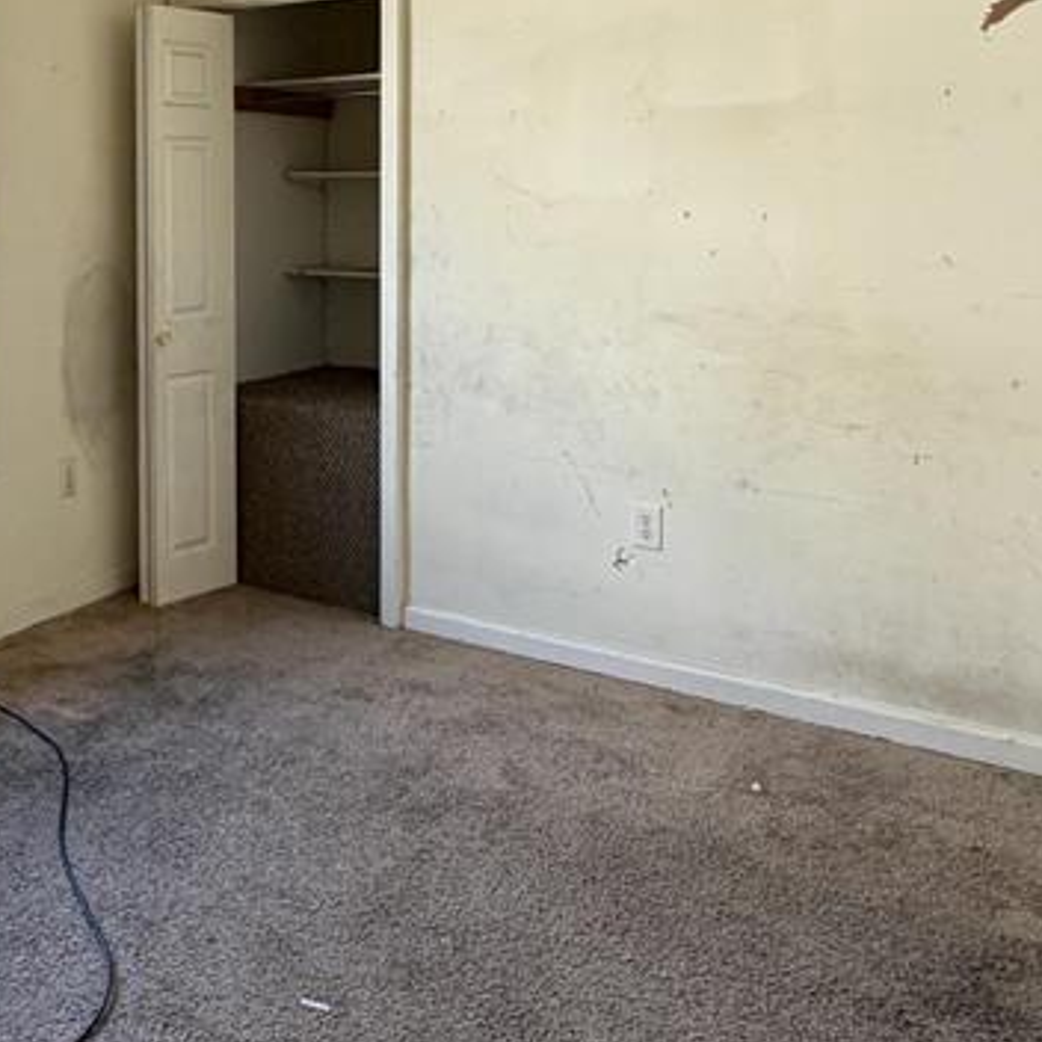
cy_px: 252
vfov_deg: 44.4
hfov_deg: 43.7
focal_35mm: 36
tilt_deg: -1.7
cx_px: 198
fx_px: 1226
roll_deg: +0.3
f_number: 2.2
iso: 200
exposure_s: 1/121
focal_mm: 2.22
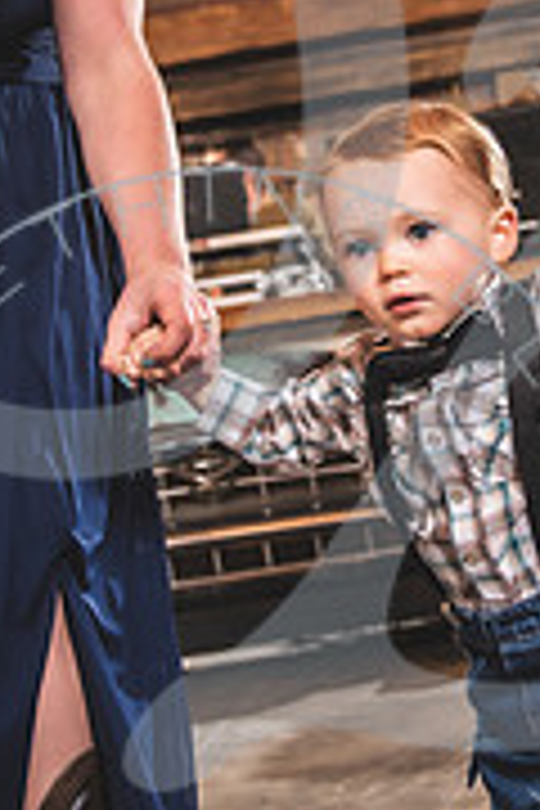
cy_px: 243
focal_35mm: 60
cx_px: 432
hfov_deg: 22.3
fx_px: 1350
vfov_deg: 33.0
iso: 500
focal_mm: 24
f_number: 2.8
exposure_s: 1/160
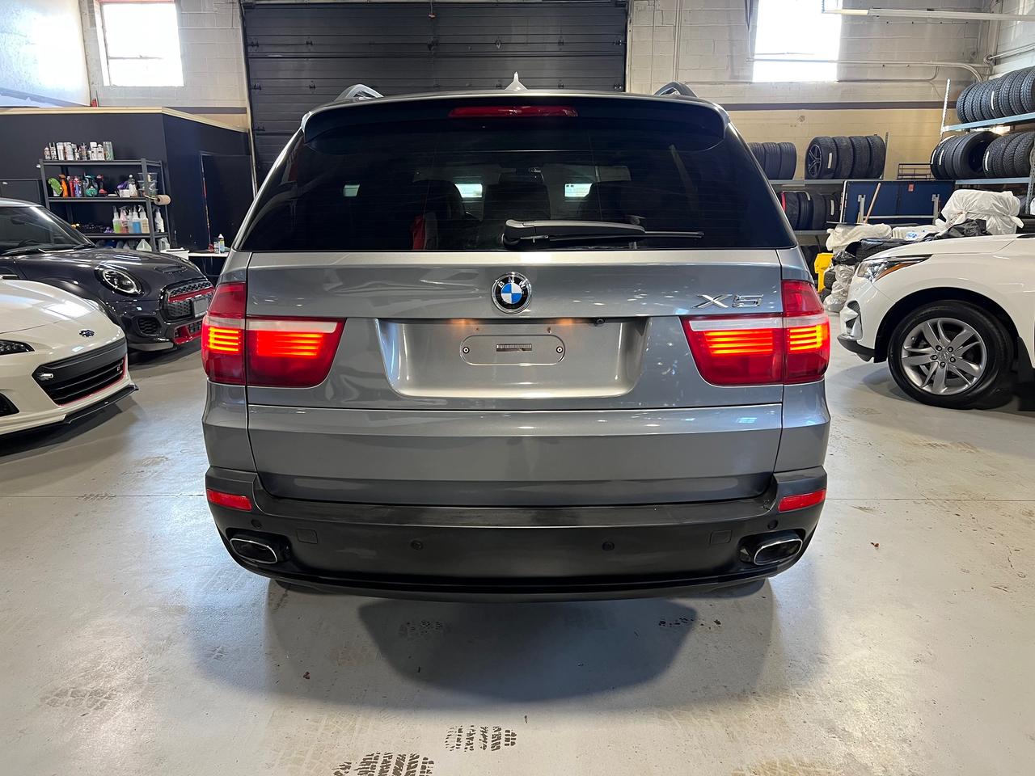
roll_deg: +0.5
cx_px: 518
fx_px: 777
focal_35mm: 26
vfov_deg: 53.1
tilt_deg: -14.3
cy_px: 388
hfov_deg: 67.3
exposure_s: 1/60
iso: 160
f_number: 1.5
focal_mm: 5.7
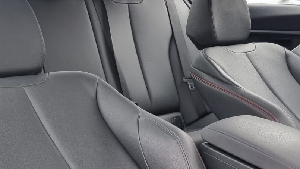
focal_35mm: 52
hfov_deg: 39.5
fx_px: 414
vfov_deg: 22.8
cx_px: 193
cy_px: 131
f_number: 1.8
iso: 200
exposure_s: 1/60
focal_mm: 6.7
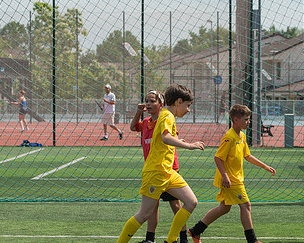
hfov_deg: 9.1
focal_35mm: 212
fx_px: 1907
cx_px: 167
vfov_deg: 7.3
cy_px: 167
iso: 320
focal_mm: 95
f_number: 5.6
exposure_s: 1/2000
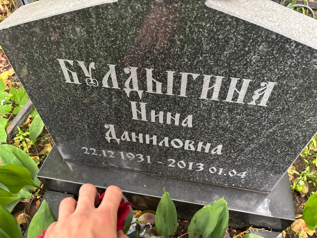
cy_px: 119
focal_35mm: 26
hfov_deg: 67.3
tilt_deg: -48.7
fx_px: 238
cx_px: 158
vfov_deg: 53.1
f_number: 1.6
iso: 640
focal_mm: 5.96
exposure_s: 1/36
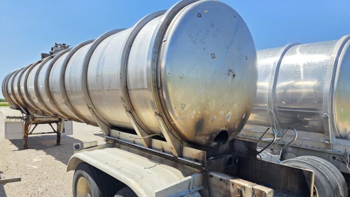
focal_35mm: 26
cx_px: 169
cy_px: 126
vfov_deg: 44.0
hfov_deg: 71.9
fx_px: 241
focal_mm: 6.3
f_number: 1.7
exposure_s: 1/4434
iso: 80
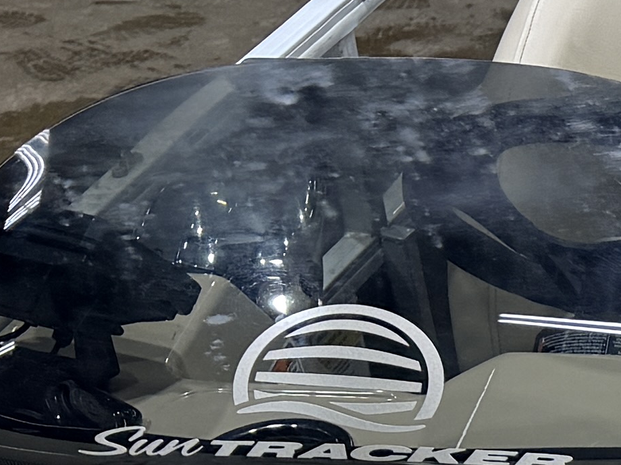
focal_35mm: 149
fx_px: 2673
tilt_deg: -31.1
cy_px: 530
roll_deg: +0.5
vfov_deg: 9.8
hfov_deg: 11.5
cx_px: 1379
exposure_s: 1/120
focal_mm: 6.76
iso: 80
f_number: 1.78
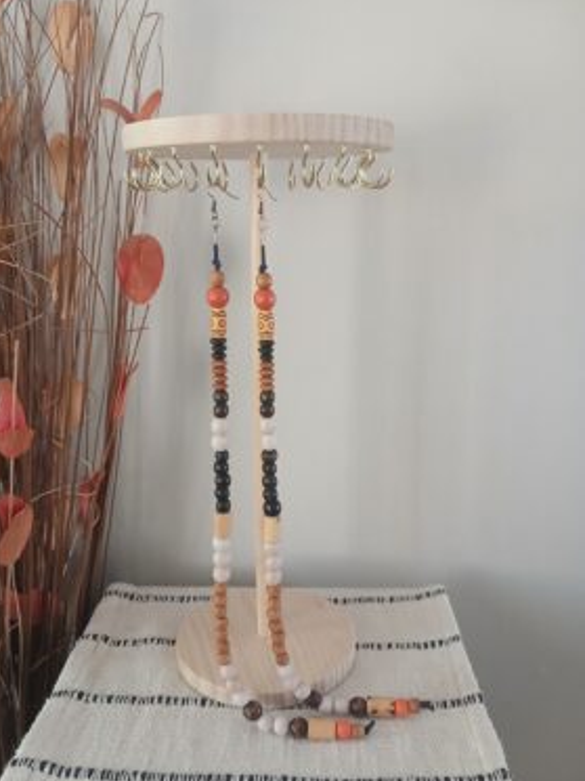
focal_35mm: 29
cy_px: 399
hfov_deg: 48.2
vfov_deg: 61.7
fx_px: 653
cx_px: 273
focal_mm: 3.98
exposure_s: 1/33.3
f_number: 1.8
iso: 250
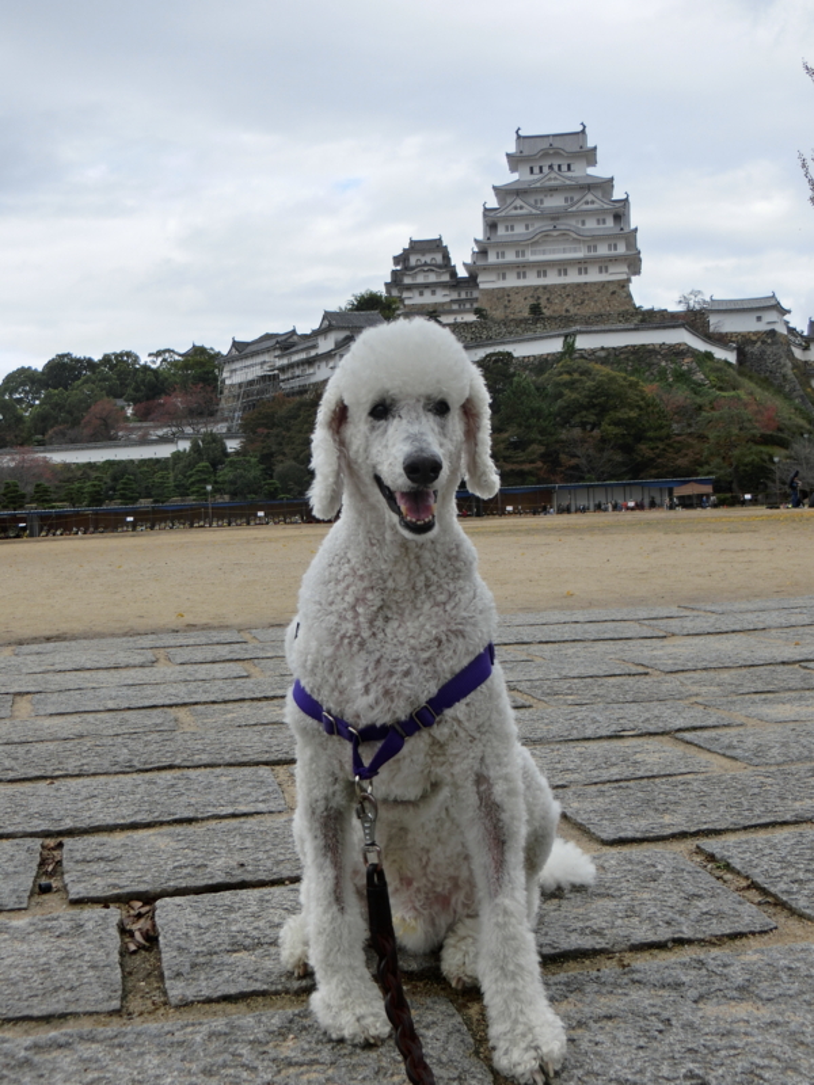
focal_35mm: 52
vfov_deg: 36.8
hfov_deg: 28.0
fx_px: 1630
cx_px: 407
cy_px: 542
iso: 80
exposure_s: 1/200
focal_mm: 9.3
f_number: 4.7
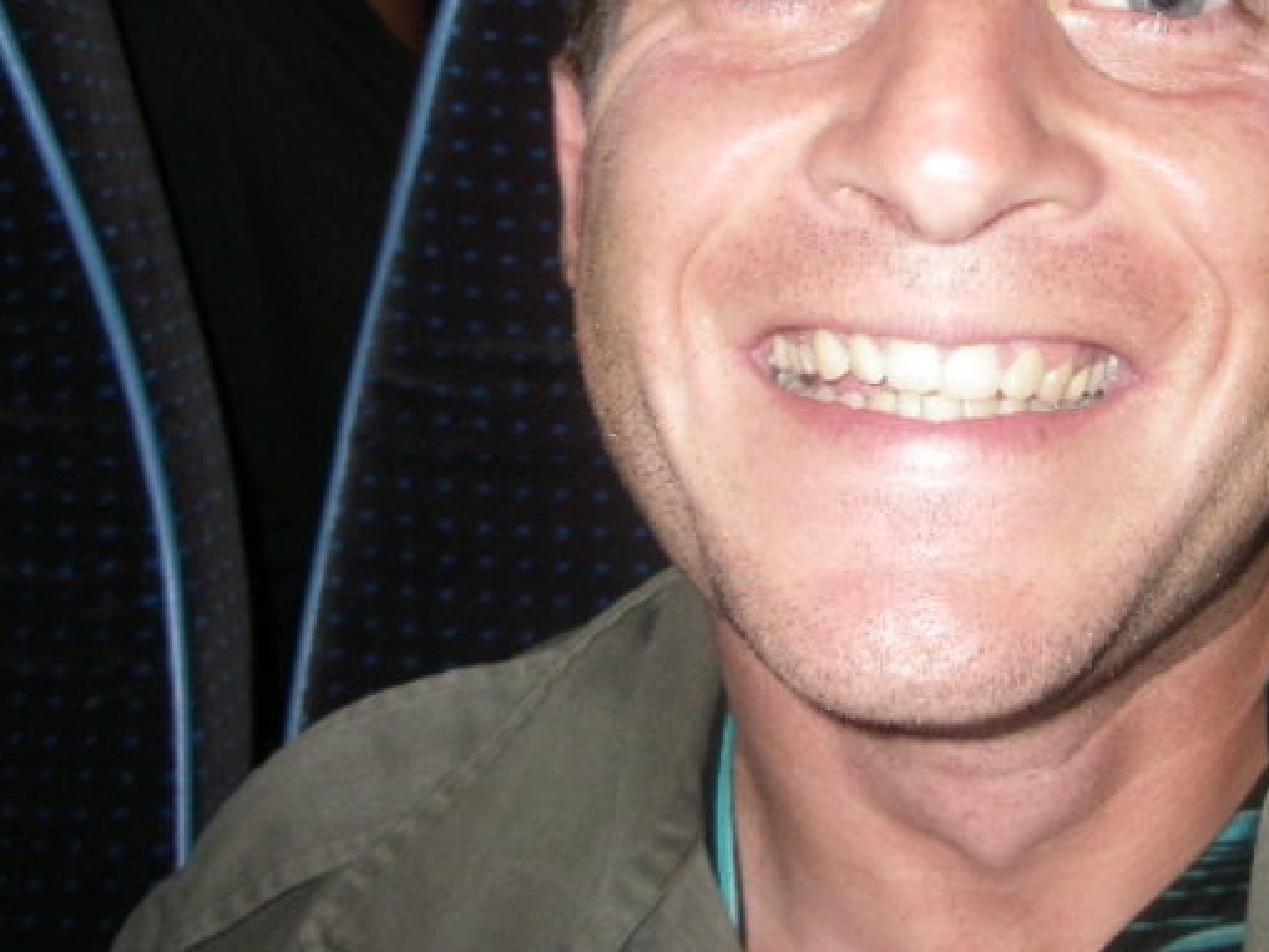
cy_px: 384
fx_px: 2017
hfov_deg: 34.2
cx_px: 955
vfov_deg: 26.5
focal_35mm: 55
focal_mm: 5.8
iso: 160
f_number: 2.6
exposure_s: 1/40
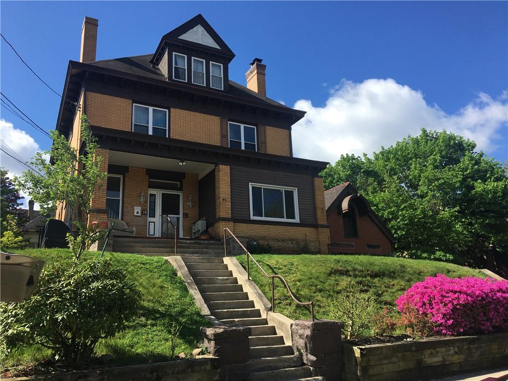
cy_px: 190
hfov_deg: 61.7
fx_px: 426
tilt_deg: +16.6
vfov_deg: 48.2
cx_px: 254
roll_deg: +2.3
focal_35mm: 29
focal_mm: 4.15
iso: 25
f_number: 2.2
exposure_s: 1/1131
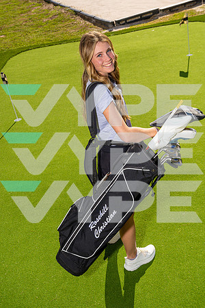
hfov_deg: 30.5
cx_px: 102
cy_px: 154
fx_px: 376
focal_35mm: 44
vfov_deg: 44.5
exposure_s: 1/250
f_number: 7.1
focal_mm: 44
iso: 100
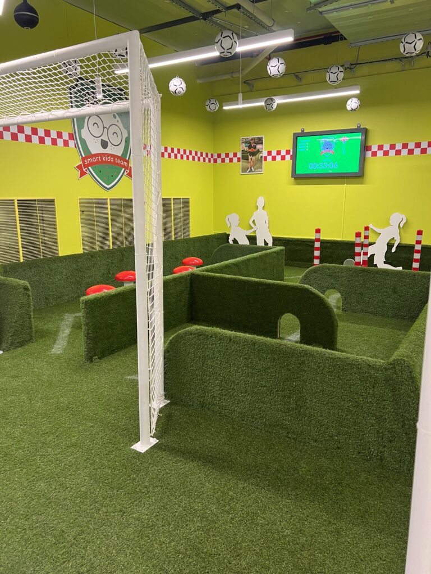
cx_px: 216
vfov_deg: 67.3
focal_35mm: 26
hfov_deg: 53.1
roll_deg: +0.1
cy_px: 287
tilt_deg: -11.8
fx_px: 432
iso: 80
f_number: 1.5
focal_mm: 5.7
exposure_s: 1/50
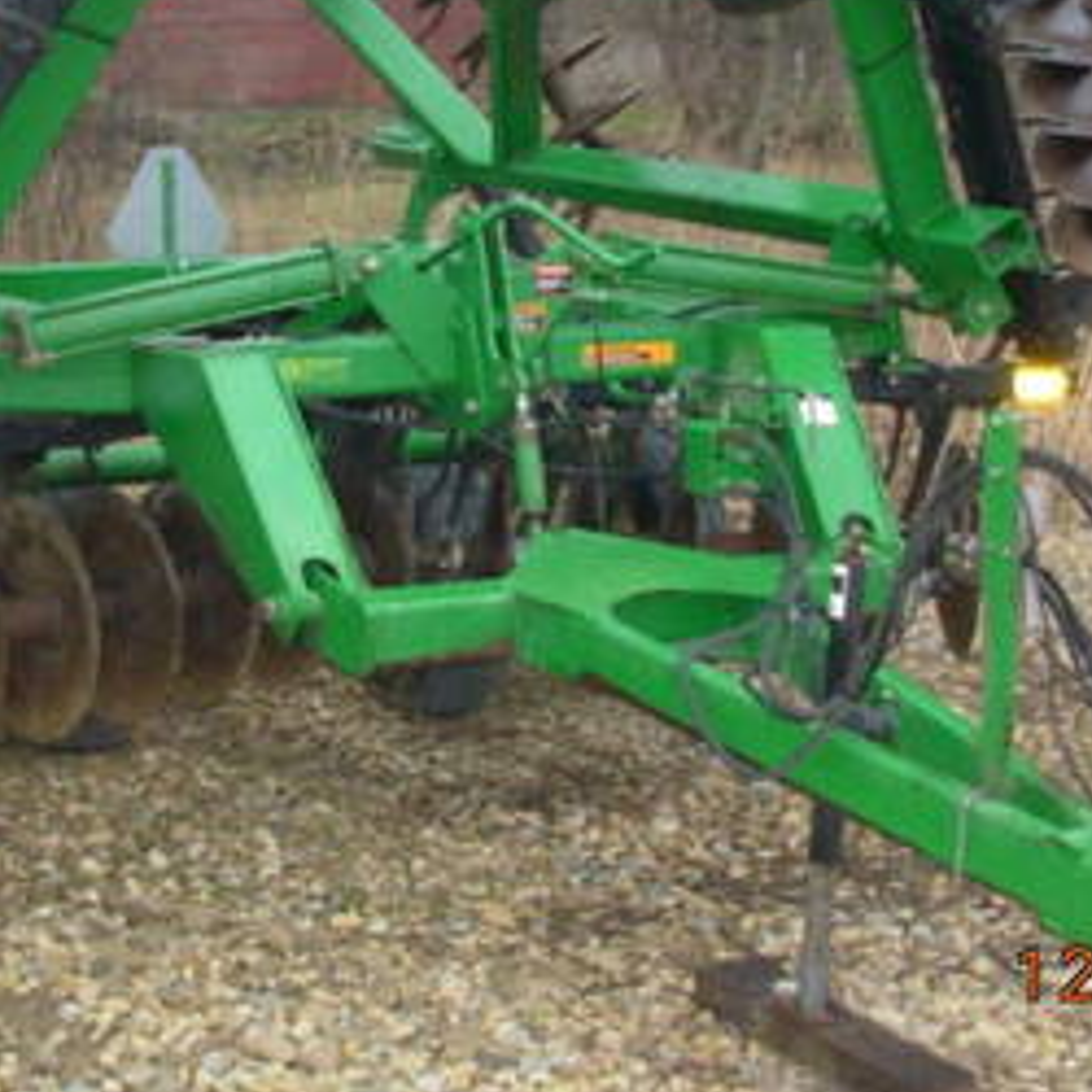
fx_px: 2605
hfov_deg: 23.5
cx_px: 341
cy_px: 271
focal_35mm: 73
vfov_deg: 23.4
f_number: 2.9
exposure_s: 1/128
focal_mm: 6.3
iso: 200
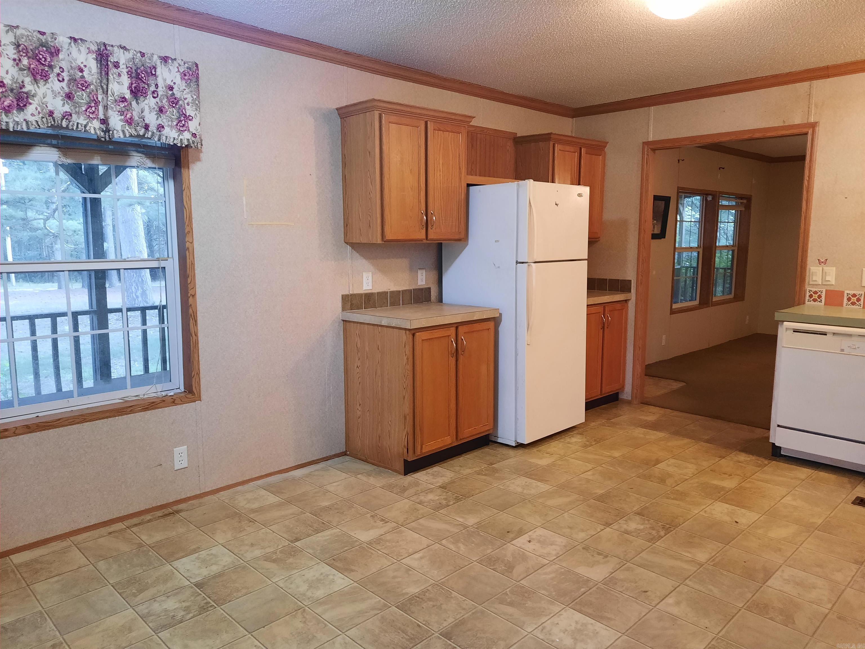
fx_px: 625
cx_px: 432
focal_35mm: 25
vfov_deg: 54.9
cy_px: 324
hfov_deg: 69.4
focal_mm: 4.6
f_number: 2
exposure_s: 1/24
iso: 320
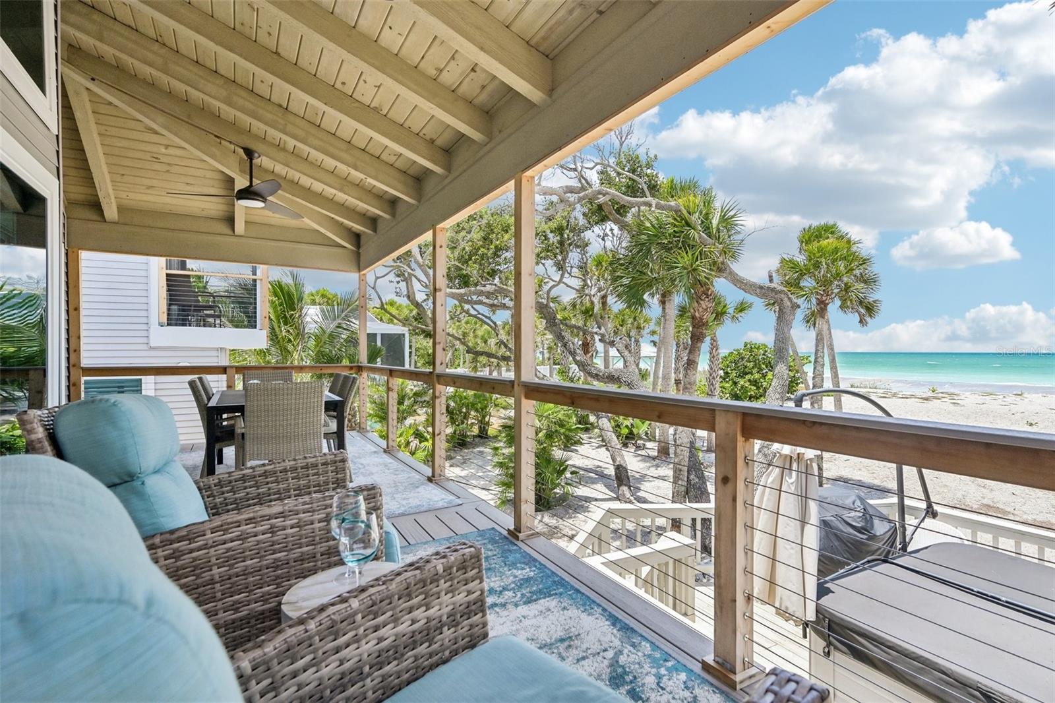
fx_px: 498
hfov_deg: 93.3
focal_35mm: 17
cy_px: 352
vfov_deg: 70.4
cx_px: 528
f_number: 8
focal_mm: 17
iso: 400
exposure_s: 1/800
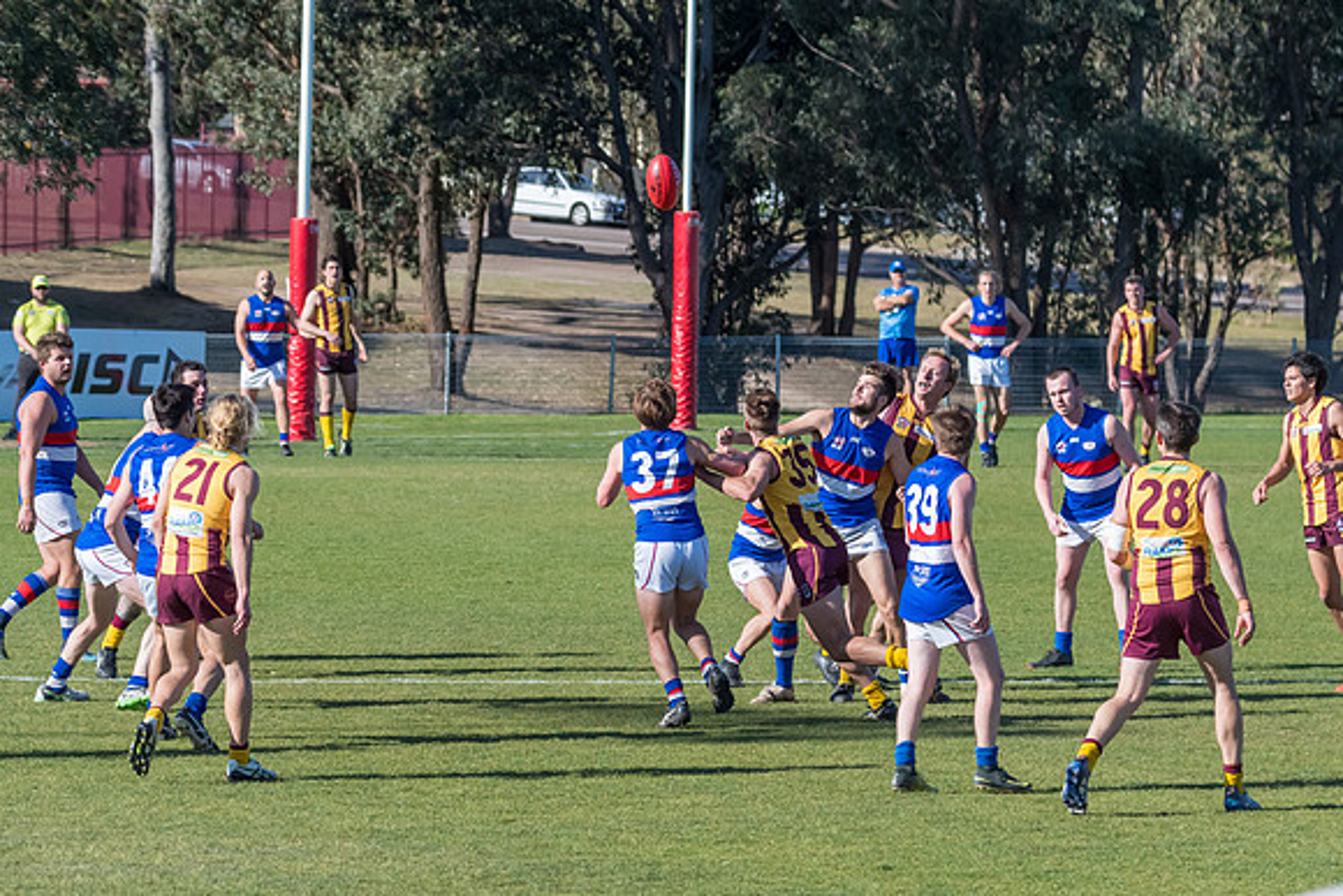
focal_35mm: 271
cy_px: 448
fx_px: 10101
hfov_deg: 7.6
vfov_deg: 5.1
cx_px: 672
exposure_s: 1/3200
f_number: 8
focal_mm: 180
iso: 800
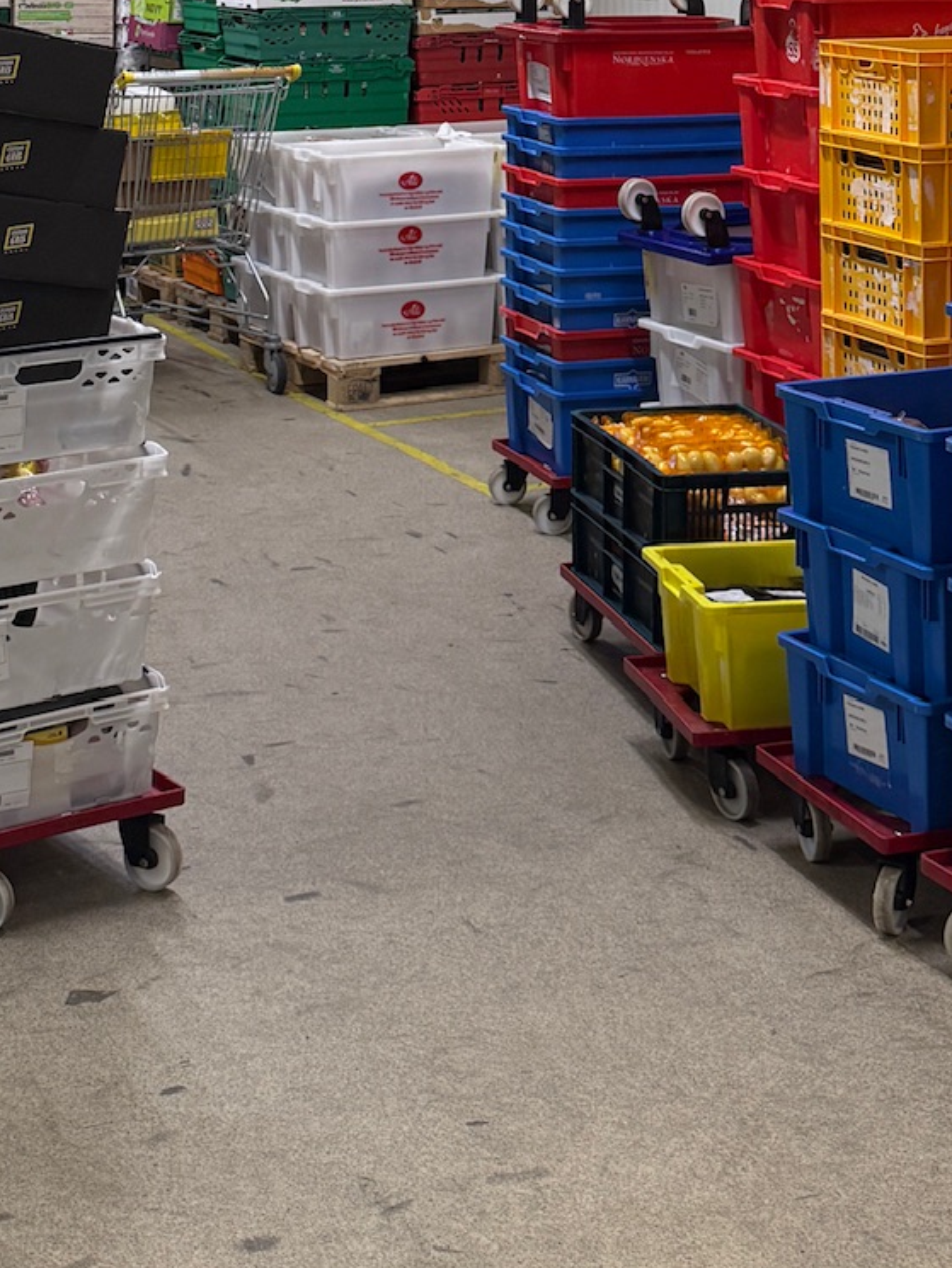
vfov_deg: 27.0
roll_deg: +0.0
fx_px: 2419
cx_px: 475
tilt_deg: +0.3
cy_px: -128
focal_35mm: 66
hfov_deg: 22.3
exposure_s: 1/100
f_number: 1.78
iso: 200
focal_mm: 6.76
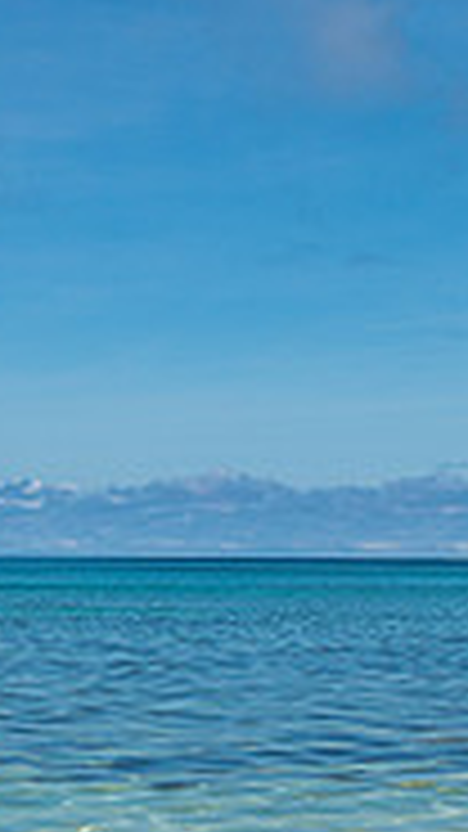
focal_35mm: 125
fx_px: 2759
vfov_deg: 17.0
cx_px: -438
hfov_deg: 9.2
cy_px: 697
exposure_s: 1/100
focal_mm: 35
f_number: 8
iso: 64
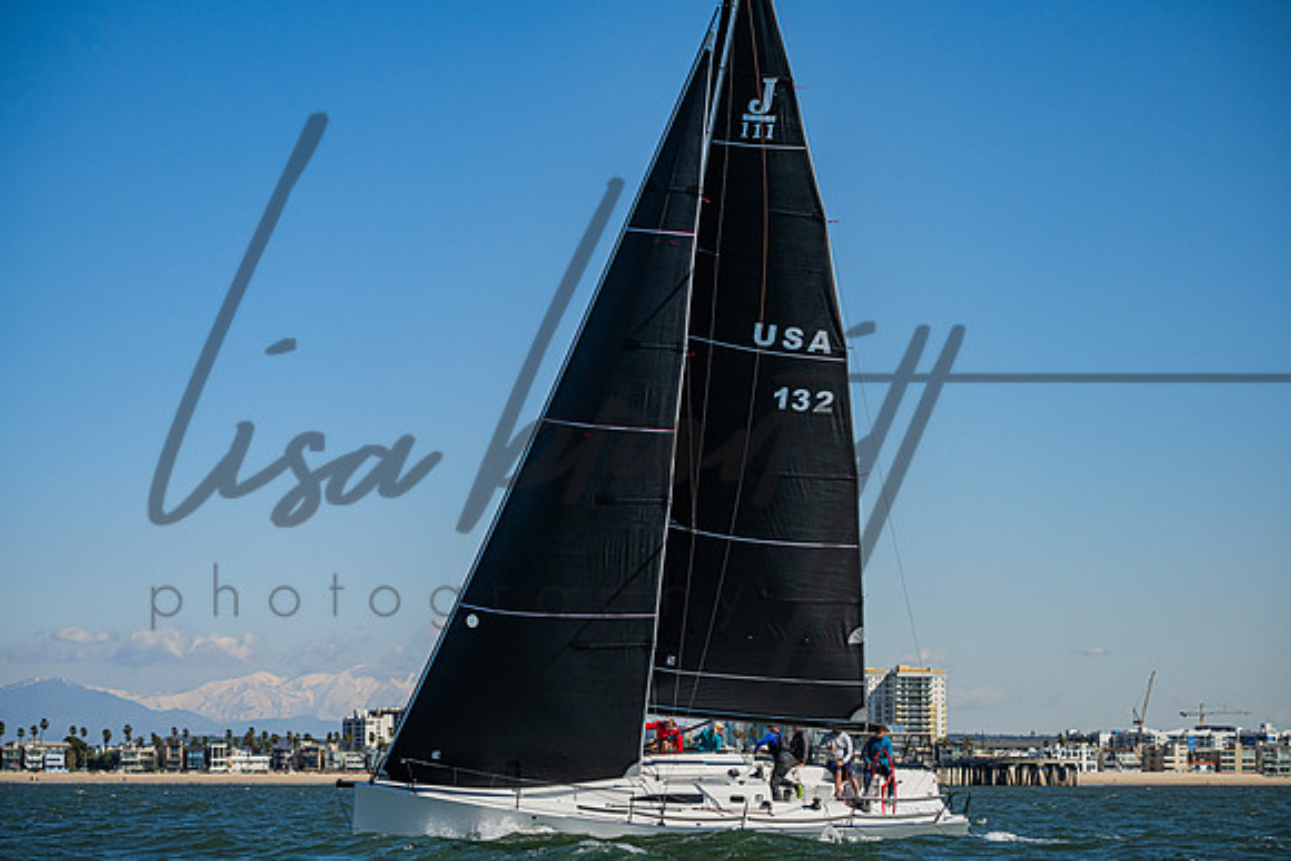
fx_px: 3641
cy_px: 430
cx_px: 646
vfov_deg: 13.5
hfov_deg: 20.1
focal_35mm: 102
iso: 400
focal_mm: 100
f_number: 5.6
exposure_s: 1/6400
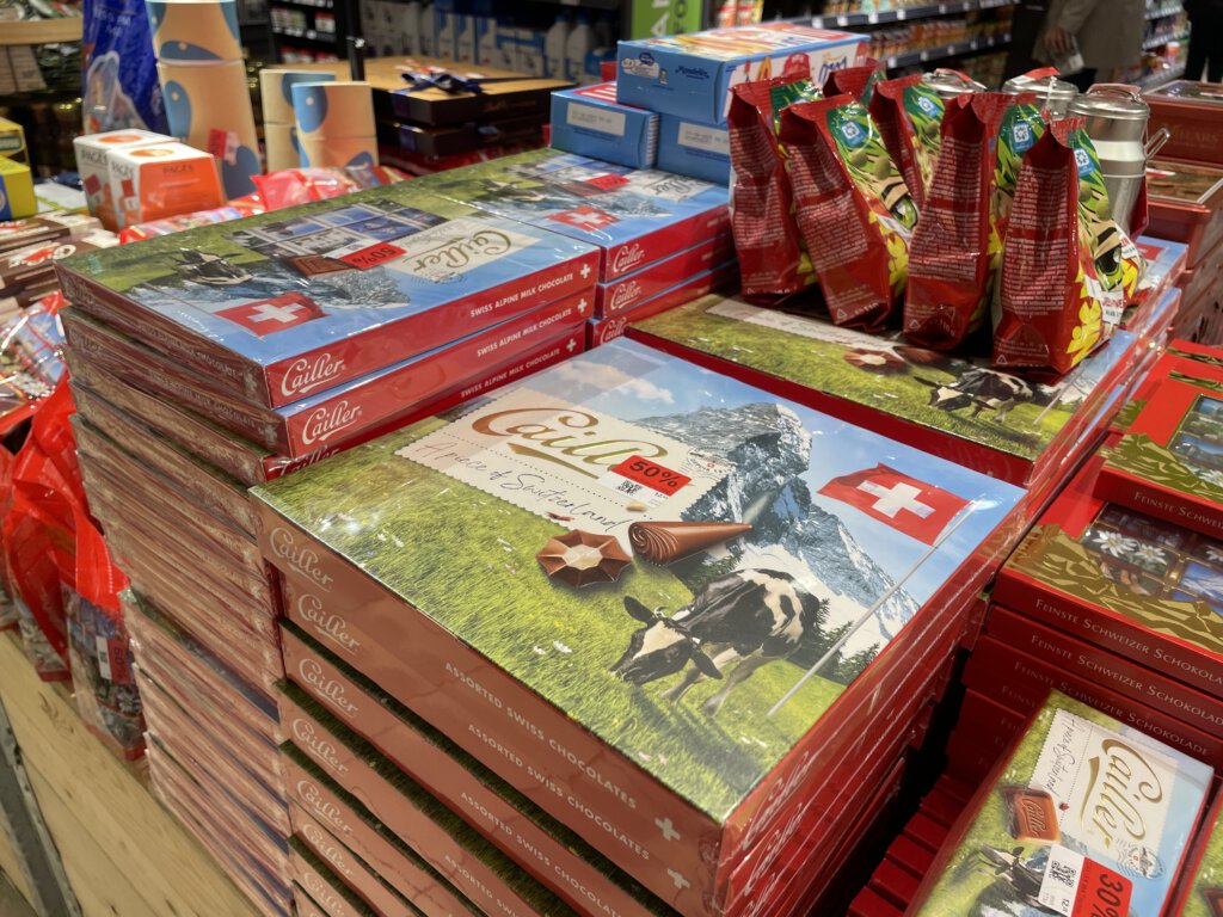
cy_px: 458
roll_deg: -1.9
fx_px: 919
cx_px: 612
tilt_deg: -30.3
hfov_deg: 67.3
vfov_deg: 53.1
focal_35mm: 26
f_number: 1.6
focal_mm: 4.2
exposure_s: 1/100
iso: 80
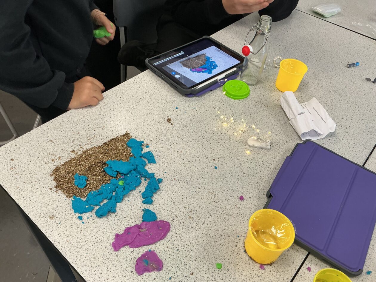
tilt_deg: -46.4
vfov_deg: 48.2
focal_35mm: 29
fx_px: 315
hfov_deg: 61.7
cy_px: 141
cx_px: 188
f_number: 1.8
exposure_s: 1/60
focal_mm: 3
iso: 80
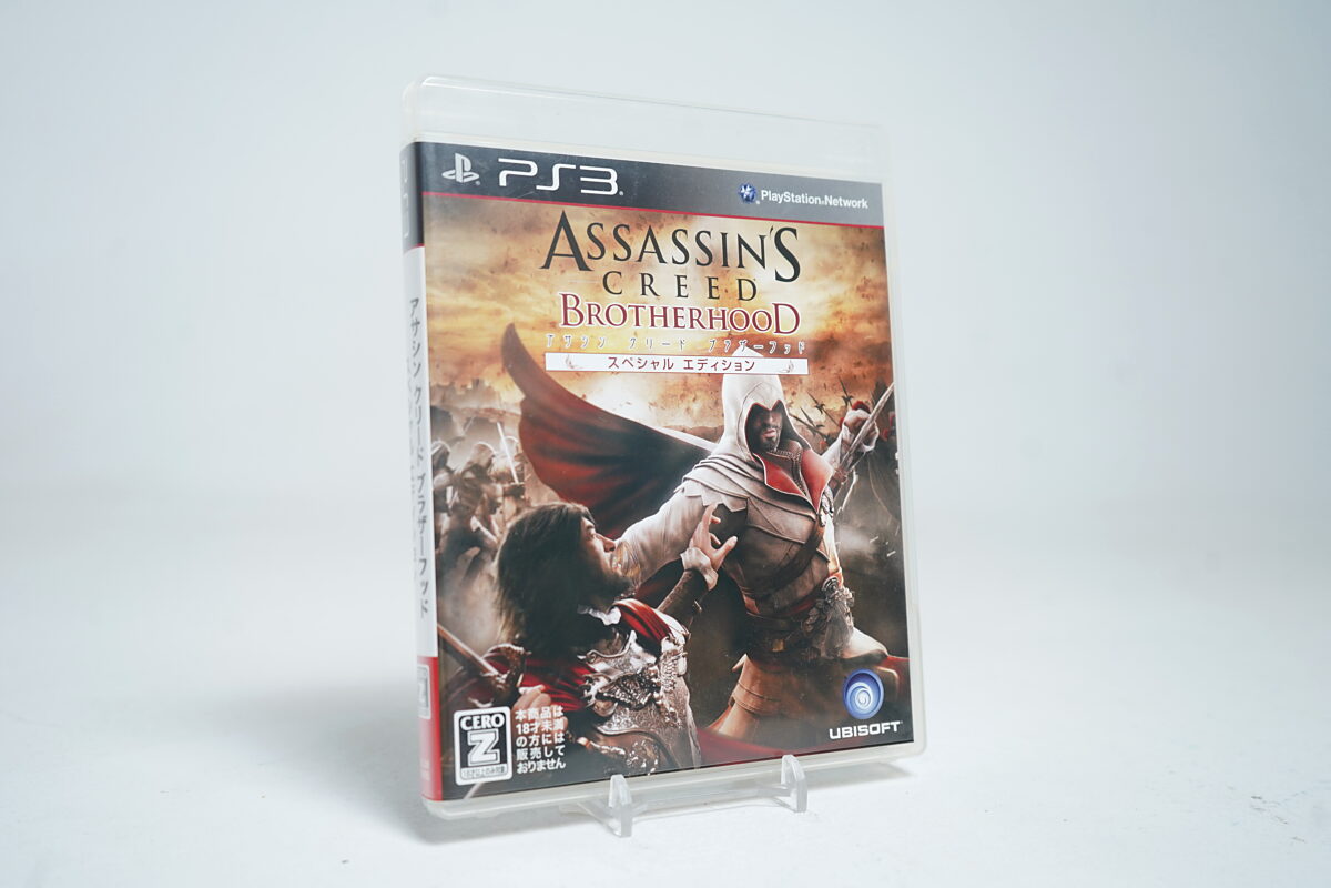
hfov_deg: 53.1
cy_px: 444
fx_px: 1331
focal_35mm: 36
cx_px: 666
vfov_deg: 36.9
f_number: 5
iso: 640
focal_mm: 36
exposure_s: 1/40
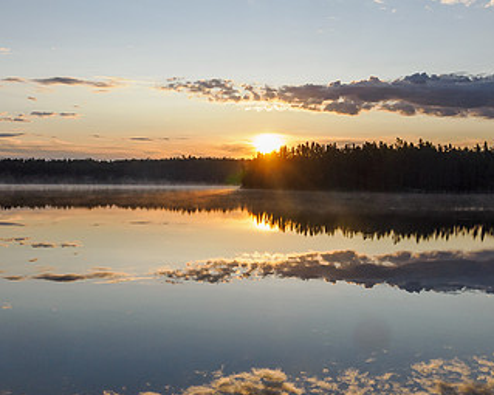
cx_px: 201
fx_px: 628
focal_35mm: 43
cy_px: 225
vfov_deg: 34.8
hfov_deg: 42.7
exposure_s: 1/320
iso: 200
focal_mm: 12
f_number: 8
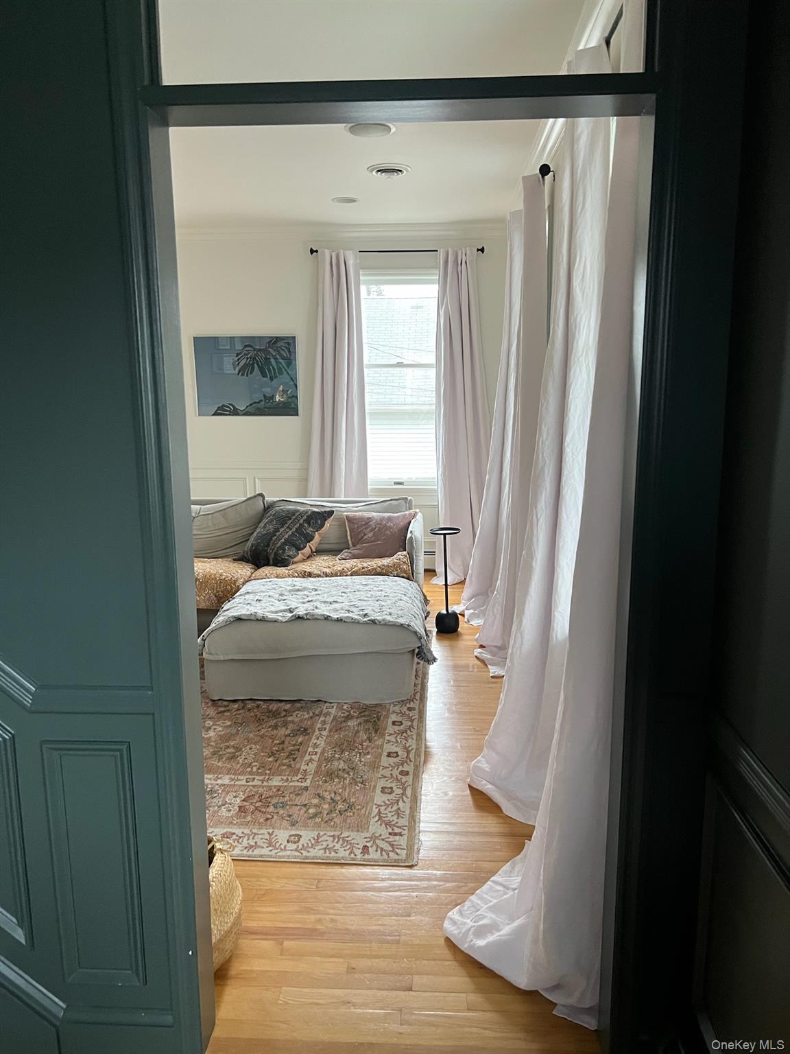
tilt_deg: -10.6
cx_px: 395
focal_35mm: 26
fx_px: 791
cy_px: 527
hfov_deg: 53.1
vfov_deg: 67.3
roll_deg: -0.7
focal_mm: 5.7
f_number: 1.5
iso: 320
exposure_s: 1/60
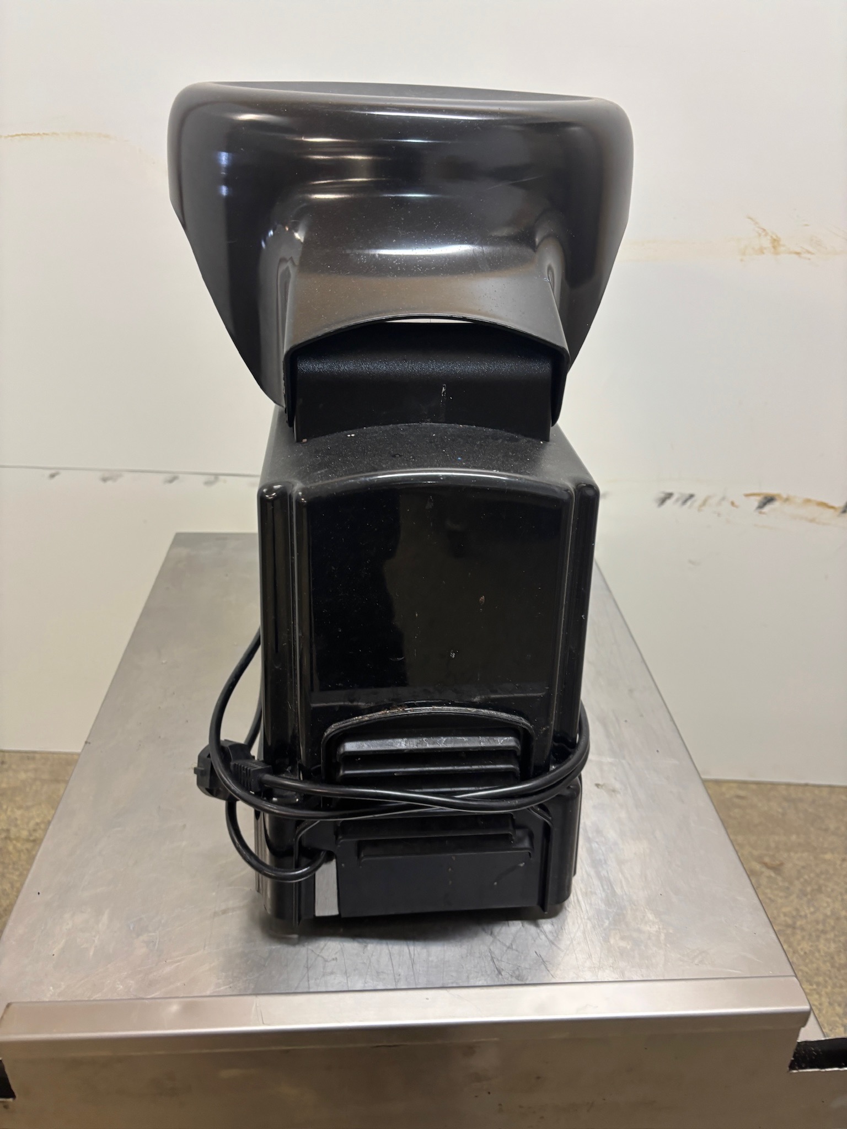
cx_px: 424
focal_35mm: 26
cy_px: 564
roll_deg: -3.1
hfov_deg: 53.1
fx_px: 848
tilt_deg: -28.3
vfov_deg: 67.3
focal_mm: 5.96
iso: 160
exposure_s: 1/50
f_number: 1.6
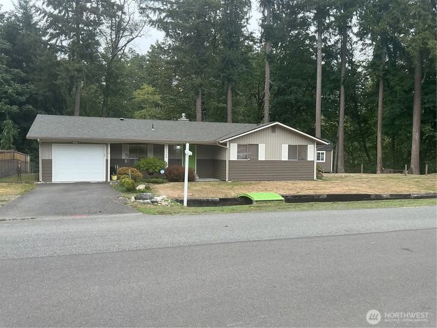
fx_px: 366
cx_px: 218
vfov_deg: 48.2
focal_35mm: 29
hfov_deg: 61.7
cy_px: 164
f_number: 1.8
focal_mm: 3
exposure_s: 1/120
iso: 32
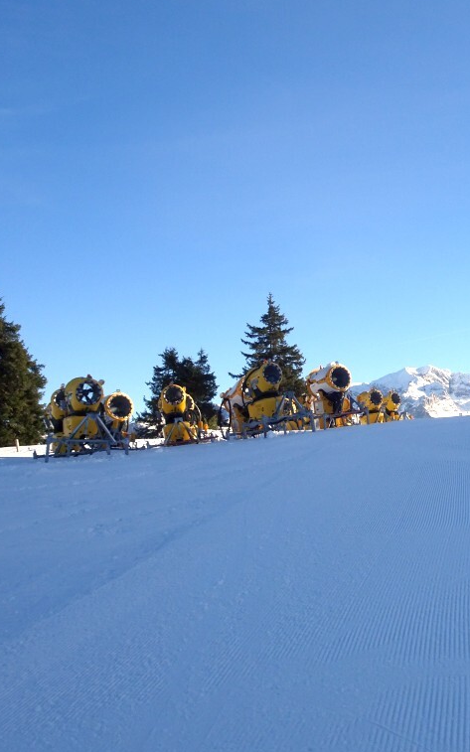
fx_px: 881
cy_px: 375
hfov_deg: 28.4
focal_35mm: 43
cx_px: 449
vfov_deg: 46.2
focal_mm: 5.09
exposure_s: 1/800
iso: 80
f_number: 3.5
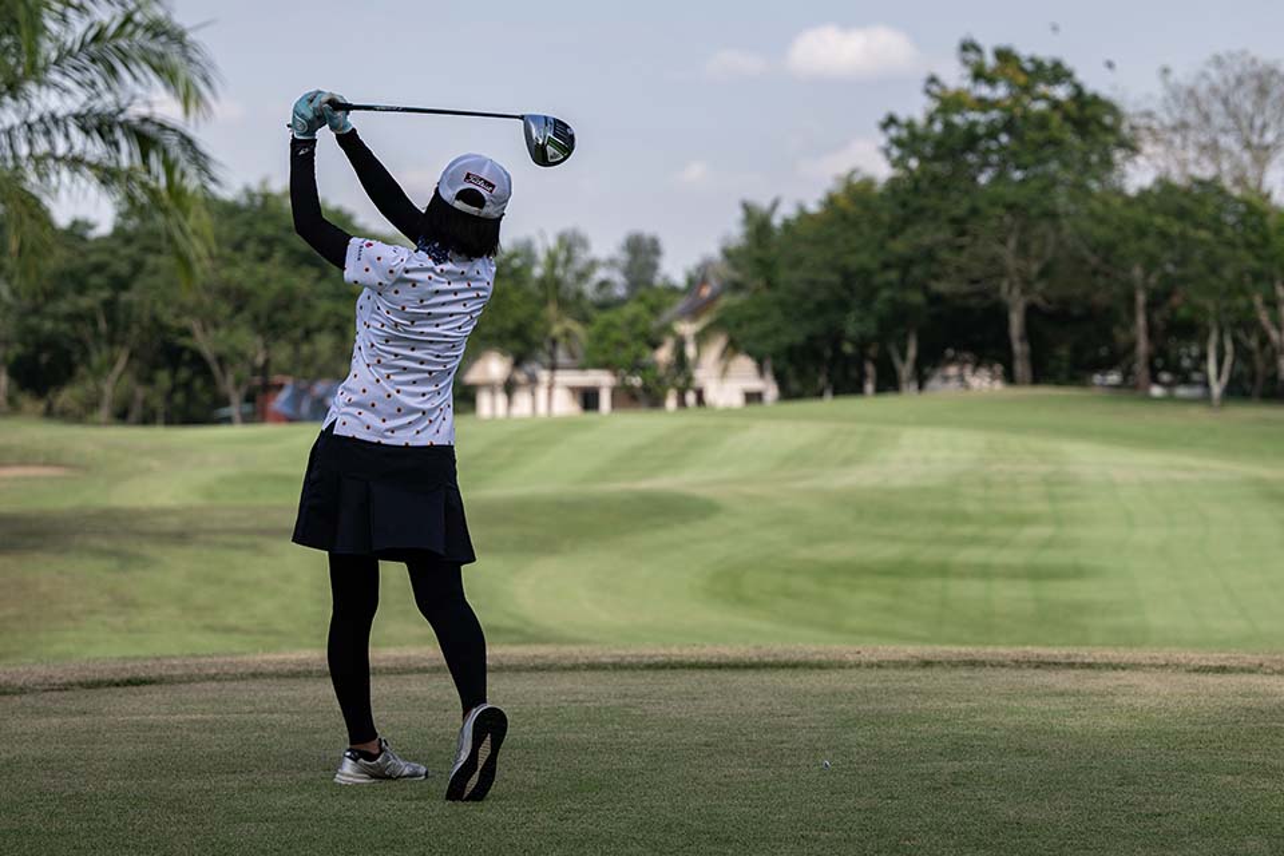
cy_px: 428
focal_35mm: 79
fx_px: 2817
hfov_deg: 25.7
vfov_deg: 17.3
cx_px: 642
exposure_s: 1/2500
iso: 280
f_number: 3.2
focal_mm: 79
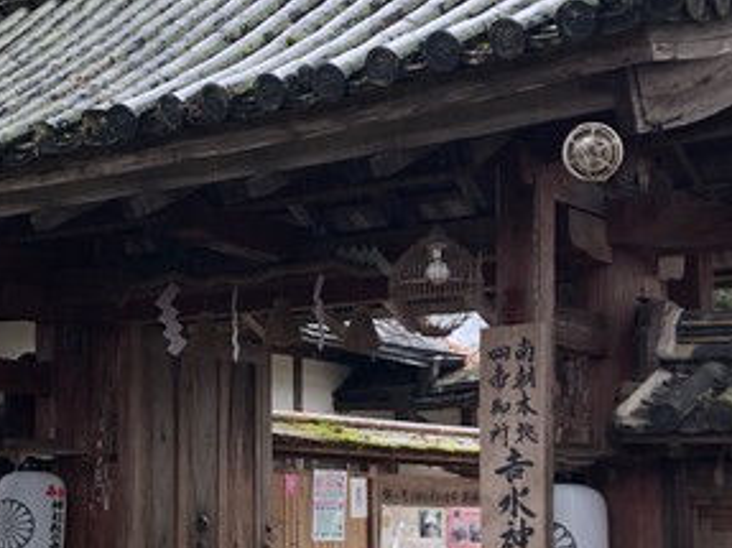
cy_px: 336
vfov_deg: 18.9
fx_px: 1649
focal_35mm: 78
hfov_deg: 24.9
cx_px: 245
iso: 50
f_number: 1.8
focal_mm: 3.99
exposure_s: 1/120
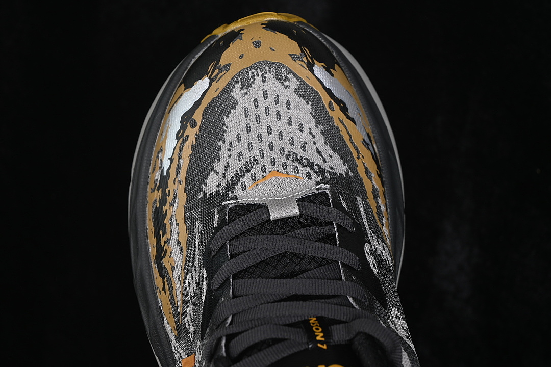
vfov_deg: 18.2
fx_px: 1148
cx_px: 276
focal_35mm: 75
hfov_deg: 27.0
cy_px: 184
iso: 160
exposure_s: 1/60
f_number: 6.3
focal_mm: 50
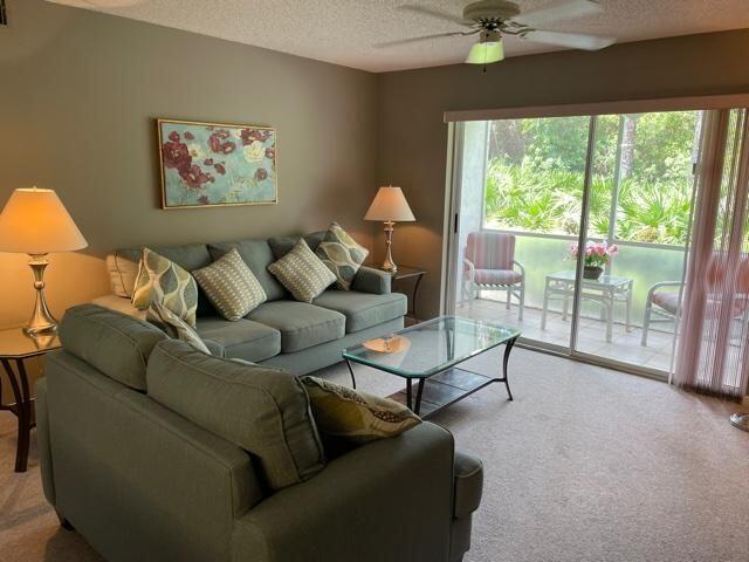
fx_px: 563
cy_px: 281
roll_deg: -0.9
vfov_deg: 53.1
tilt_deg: -9.9
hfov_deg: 67.3
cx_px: 374
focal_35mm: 26
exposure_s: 1/60
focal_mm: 4.2
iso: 64
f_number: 1.6
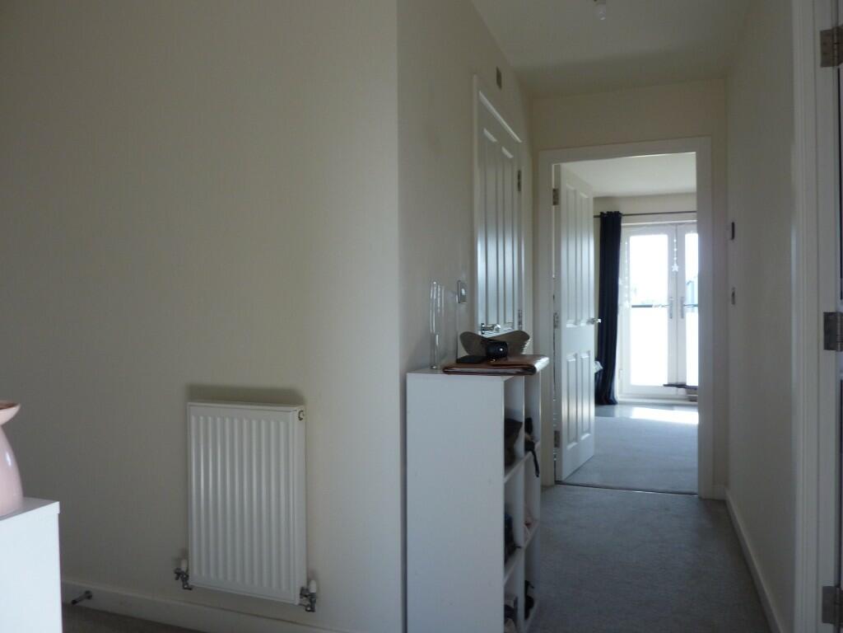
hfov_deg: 69.4
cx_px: 422
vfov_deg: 54.9
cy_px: 316
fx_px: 609
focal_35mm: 25
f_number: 3.3
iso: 100
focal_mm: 4.1
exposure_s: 1/30
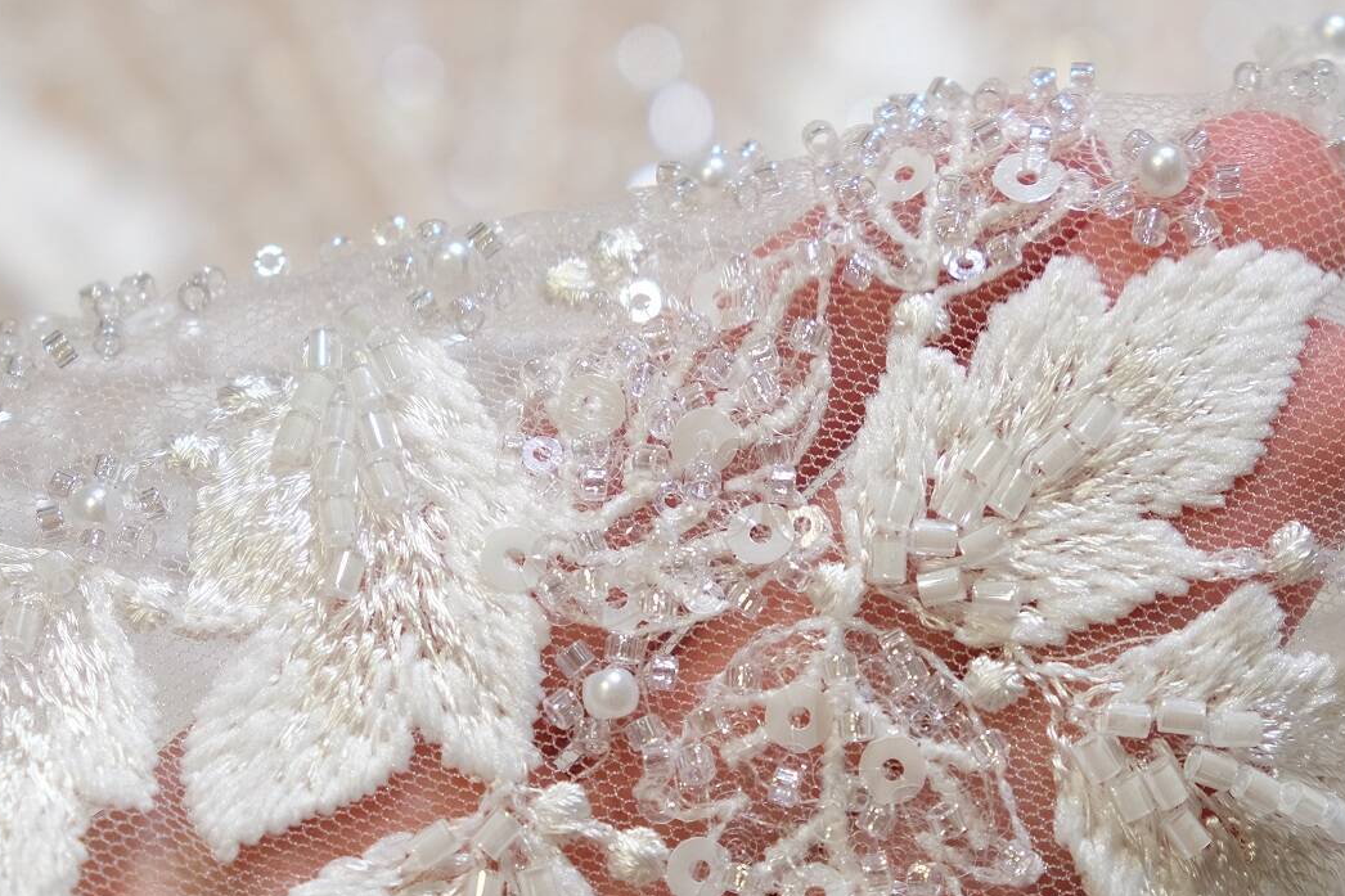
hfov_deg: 16.1
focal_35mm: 127
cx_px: 824
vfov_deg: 10.8
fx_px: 4744
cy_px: 620
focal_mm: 55
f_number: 5
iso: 200
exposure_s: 1/150
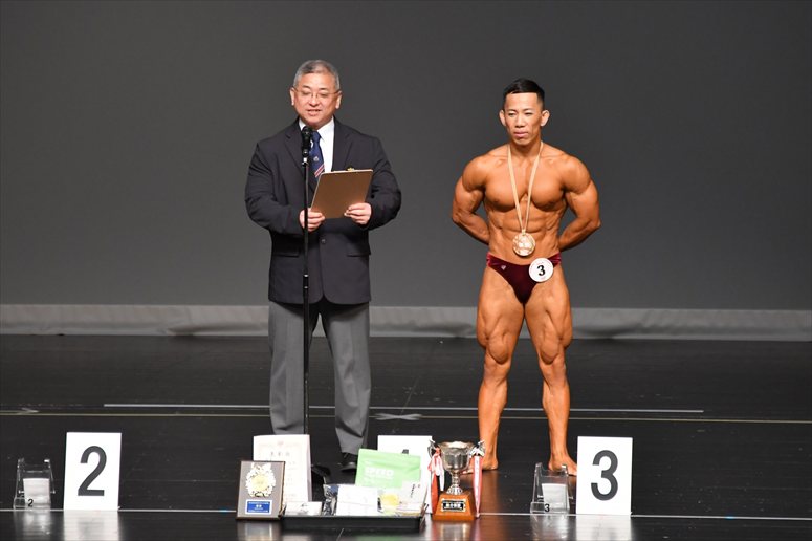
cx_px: 406
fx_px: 7102
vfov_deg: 4.4
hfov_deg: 6.5
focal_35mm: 315
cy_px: 270
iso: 2500
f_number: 5.6
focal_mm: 210
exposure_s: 1/400
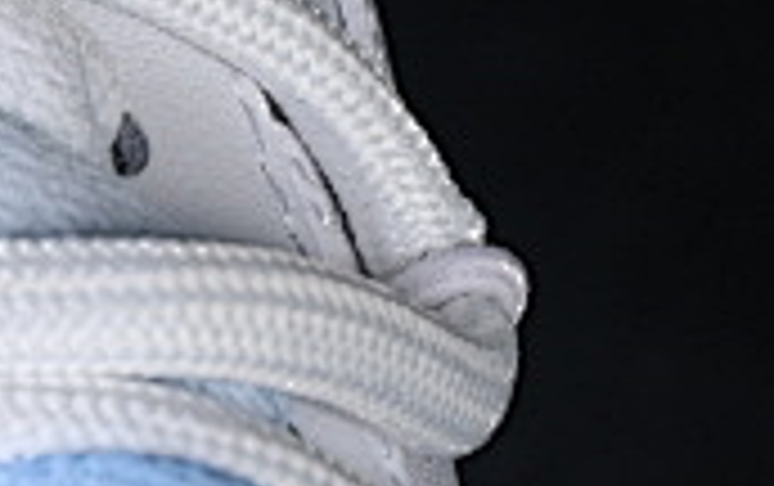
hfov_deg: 4.3
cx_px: -702
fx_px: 10117
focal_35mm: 479
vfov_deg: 2.7
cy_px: -302
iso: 160
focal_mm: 50
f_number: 7.1
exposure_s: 1/80
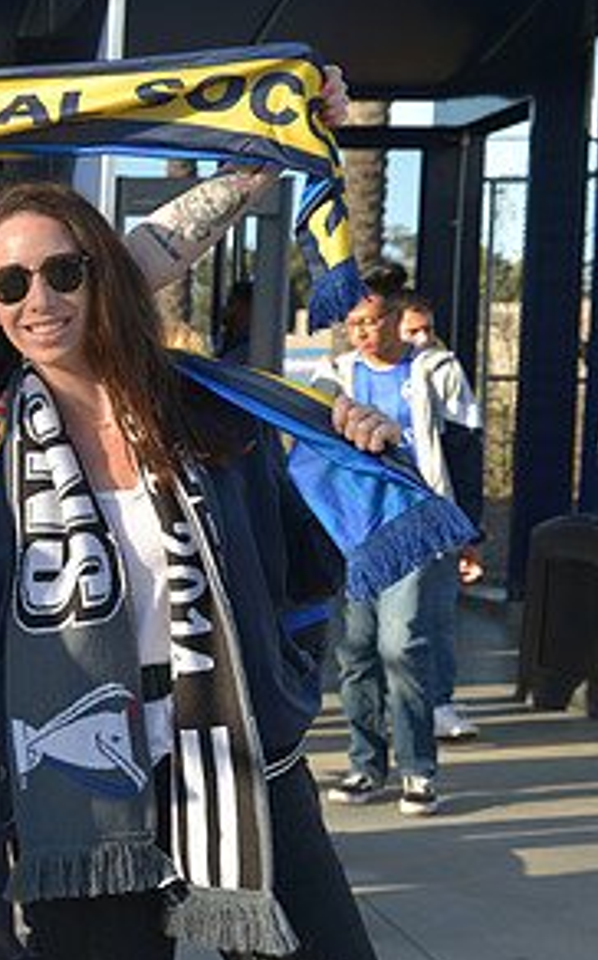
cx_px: -329
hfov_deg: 16.1
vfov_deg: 28.2
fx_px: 1907
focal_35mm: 73
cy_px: 511
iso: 250
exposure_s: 1/400
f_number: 6.3
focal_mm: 36
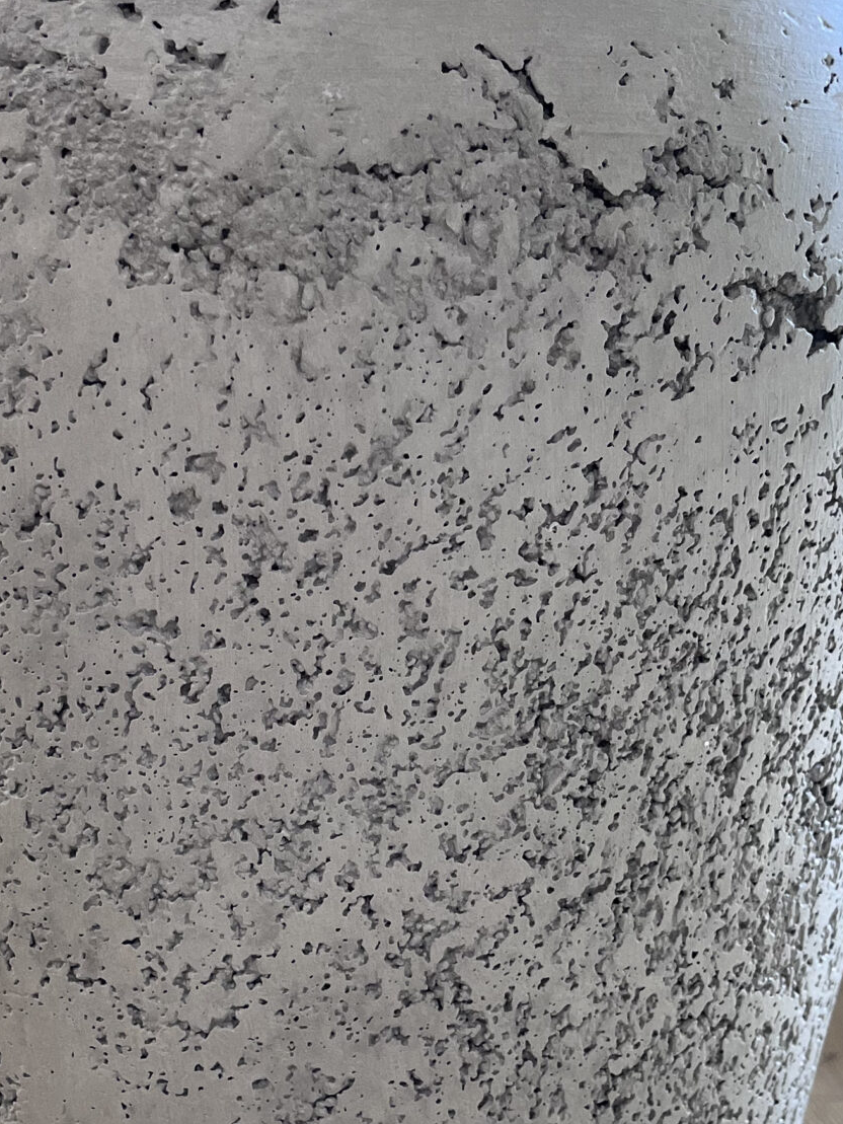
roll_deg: +0.3
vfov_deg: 32.1
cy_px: 630
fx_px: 1948
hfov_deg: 24.3
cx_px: 282
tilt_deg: -9.0
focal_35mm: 60
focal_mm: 5.1
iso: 80
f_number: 1.6
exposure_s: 1/120
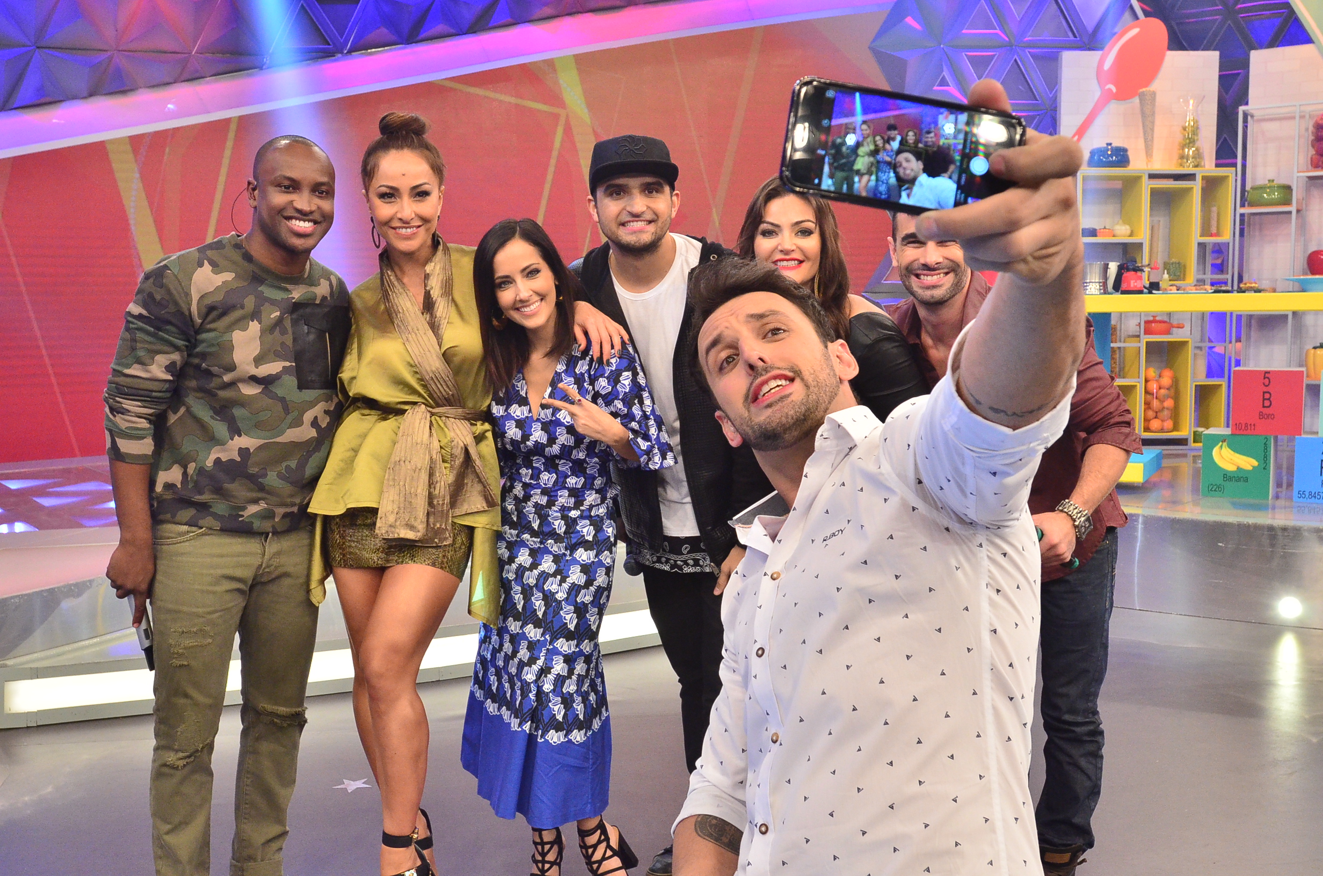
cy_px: 438
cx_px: 662
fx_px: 1320
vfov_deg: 36.7
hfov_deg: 53.2
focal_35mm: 36
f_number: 7.1
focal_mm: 24
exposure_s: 1/250
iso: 1600
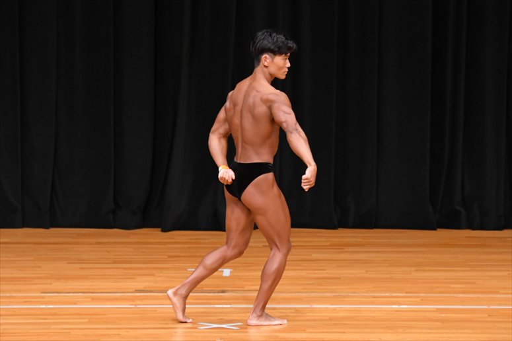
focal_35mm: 285
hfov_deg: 7.2
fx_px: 4051
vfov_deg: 4.8
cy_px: 170
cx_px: 256
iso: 4000
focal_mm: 190
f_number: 5.6
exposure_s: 1/400
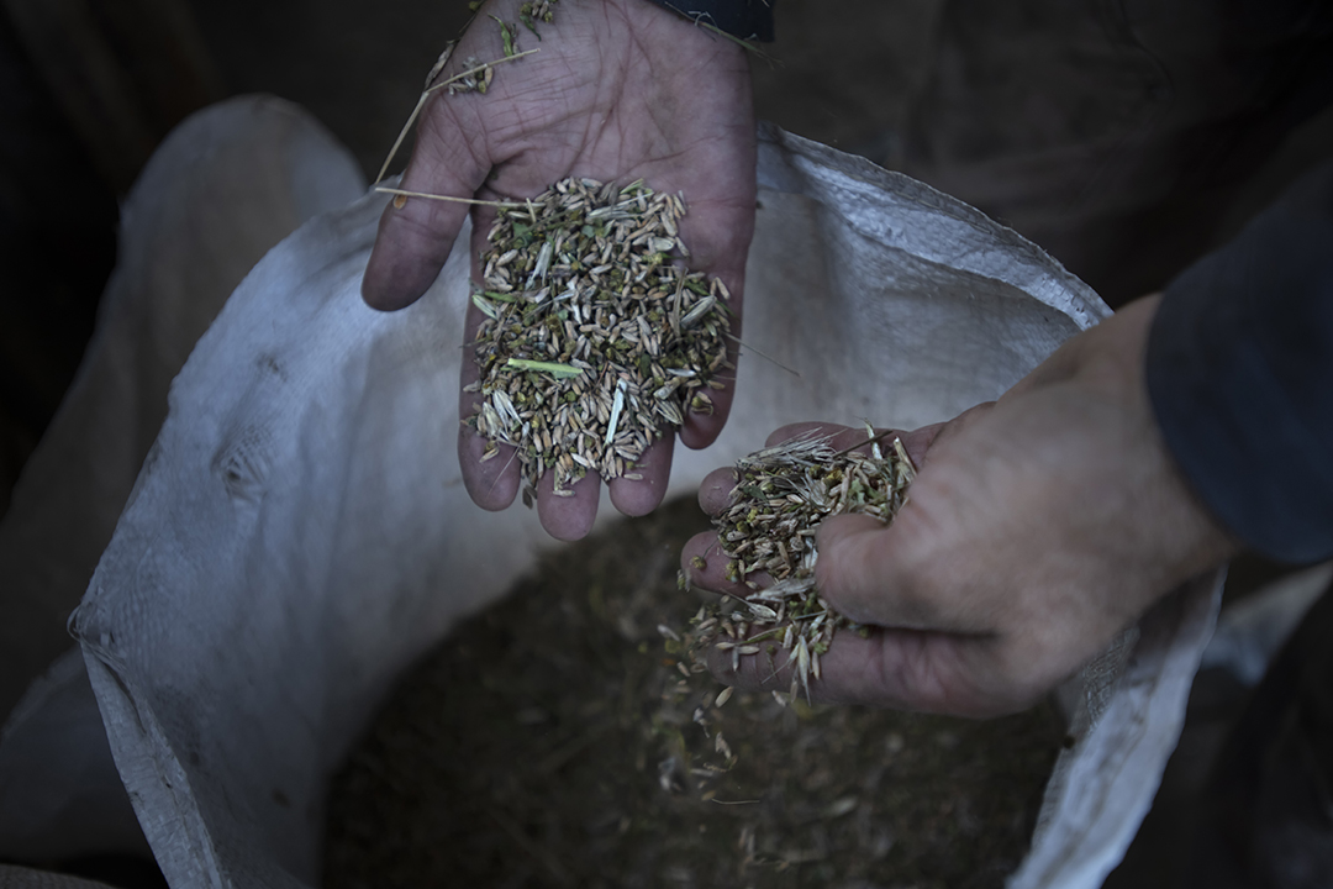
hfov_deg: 54.4
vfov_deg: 37.9
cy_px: 444
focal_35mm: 35
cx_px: 666
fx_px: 1296
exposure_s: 1/320
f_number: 3.2
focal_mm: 35
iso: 640
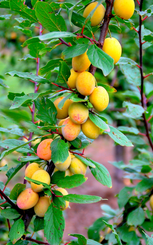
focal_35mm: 96
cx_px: 76
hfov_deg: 13.6
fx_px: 640
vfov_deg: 21.6
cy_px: 123
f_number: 5.3
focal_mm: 62
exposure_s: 1/320
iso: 200
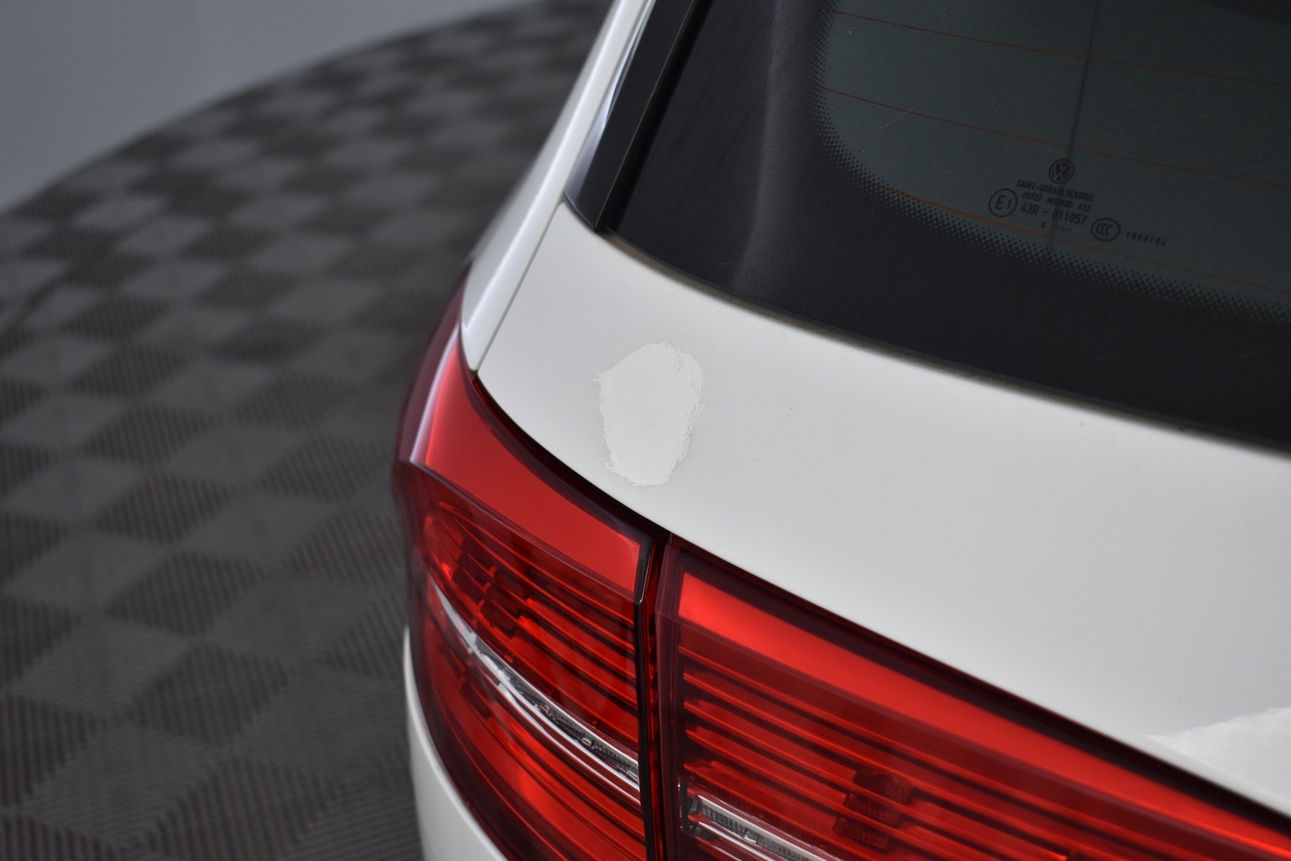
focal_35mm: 46
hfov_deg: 42.3
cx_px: 646
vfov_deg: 28.9
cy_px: 430
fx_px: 1667
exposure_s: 1/50
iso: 500
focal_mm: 31
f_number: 4.2
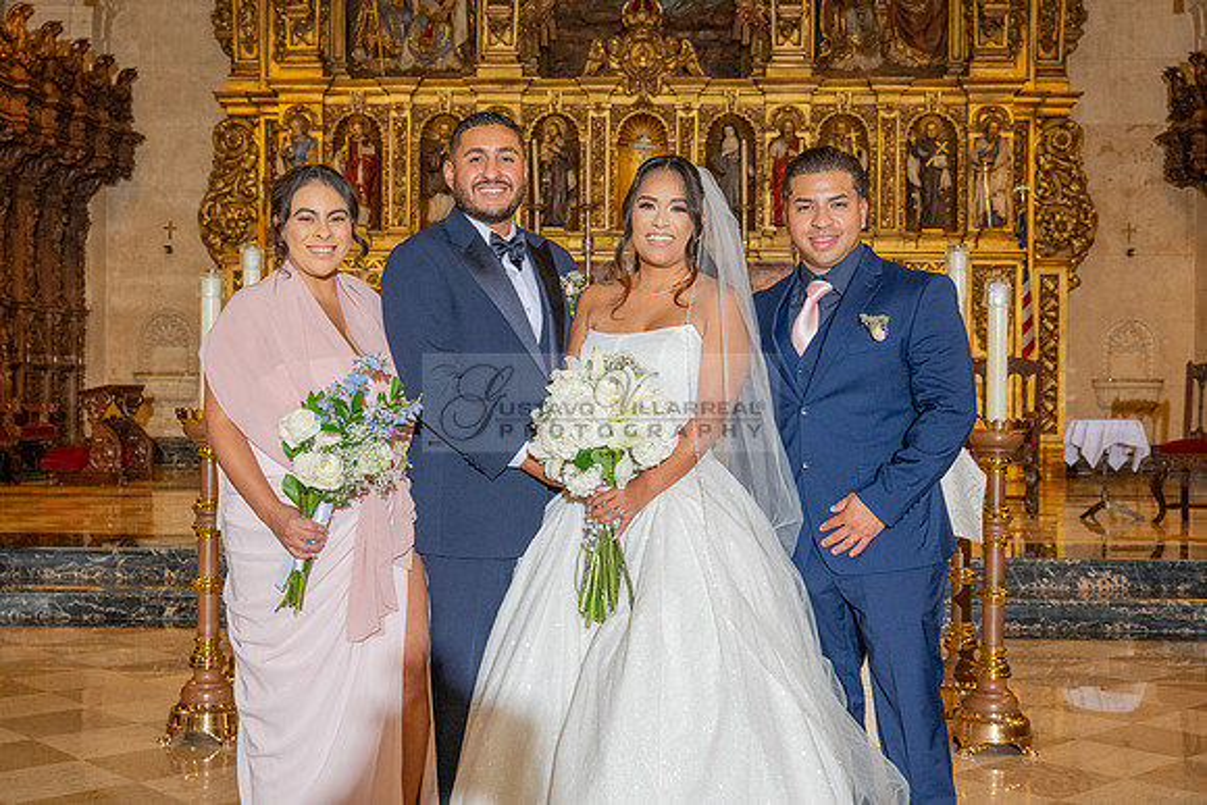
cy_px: 402
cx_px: 604
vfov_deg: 29.9
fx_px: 1509
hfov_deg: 43.6
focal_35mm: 45
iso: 2000
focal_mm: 45
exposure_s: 1/200
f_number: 6.3
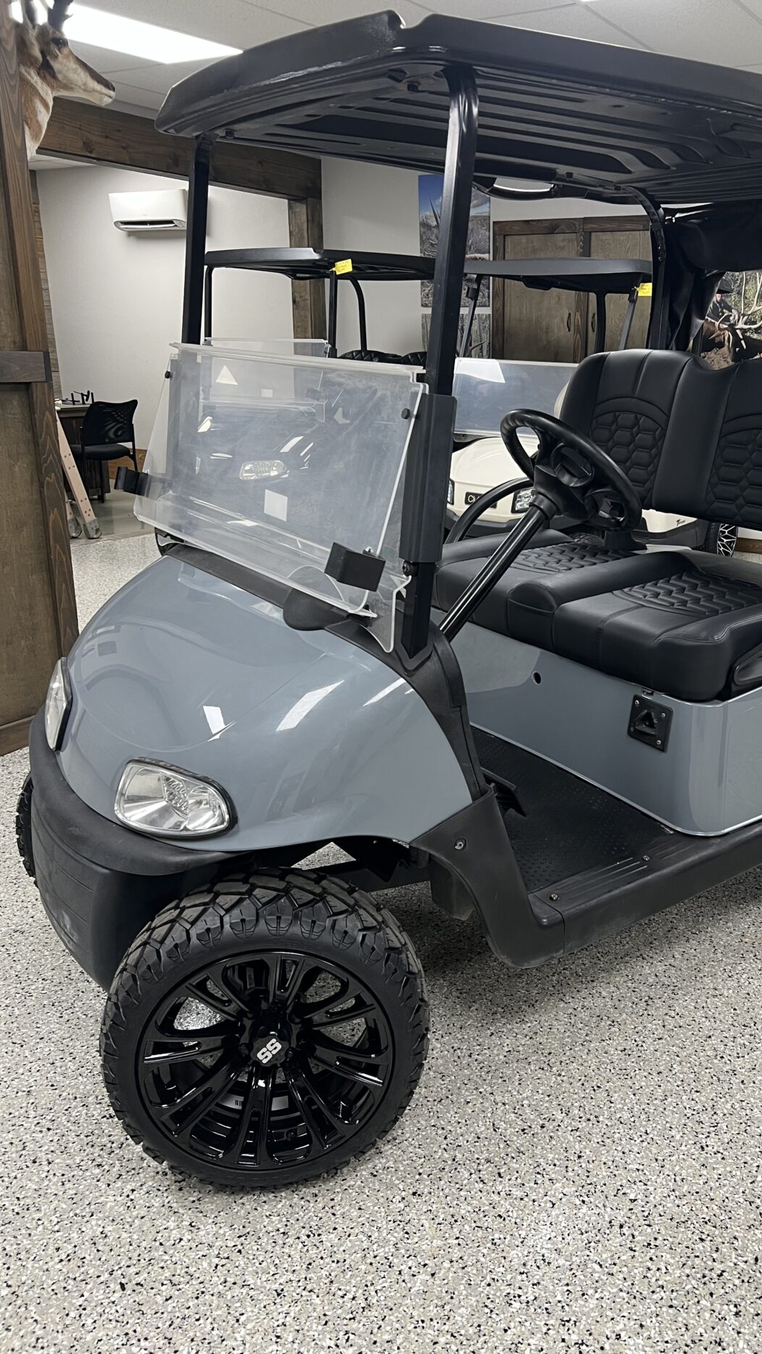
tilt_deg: -17.0
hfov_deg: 39.7
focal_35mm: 29
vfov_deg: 66.1
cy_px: 672
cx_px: 509
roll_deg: -0.4
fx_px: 1041
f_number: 1.5
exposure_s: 1/60
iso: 100
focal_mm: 5.7
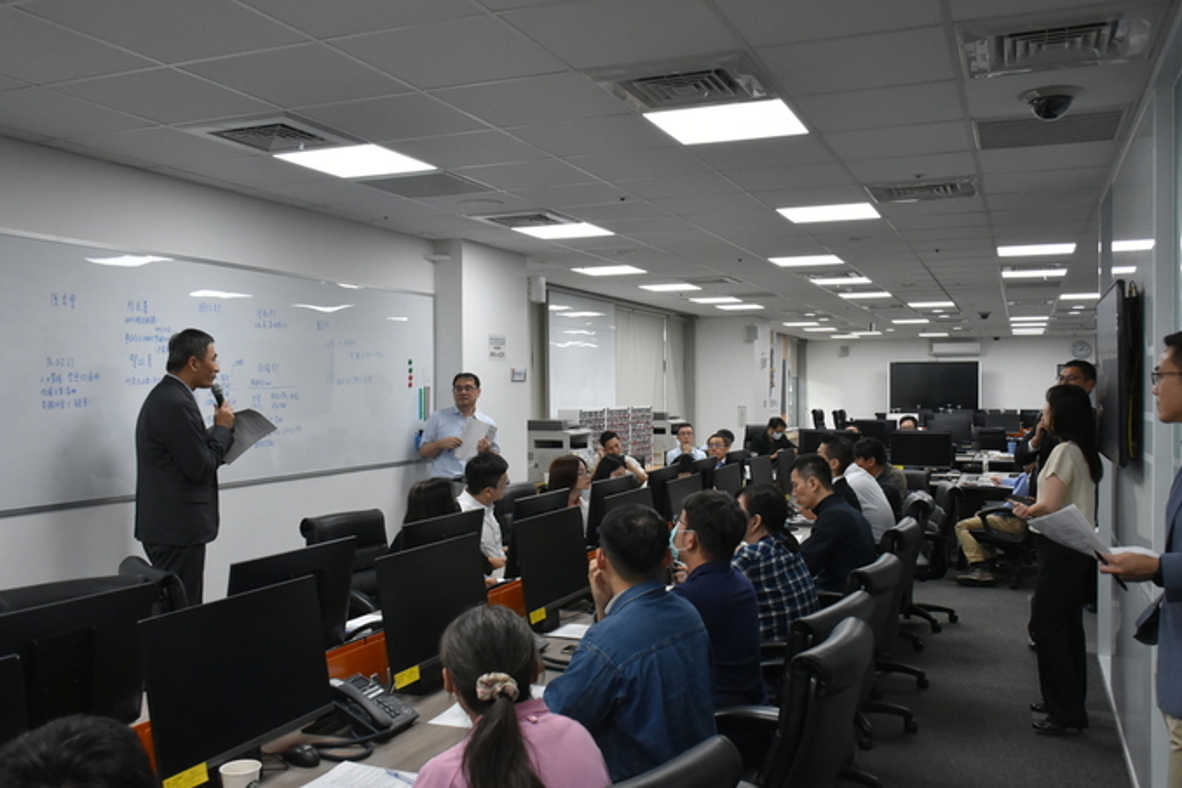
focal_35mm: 31
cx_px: 594
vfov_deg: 42.3
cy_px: 393
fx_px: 1018
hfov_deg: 60.3
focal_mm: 20
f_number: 6.3
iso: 2000
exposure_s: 1/160
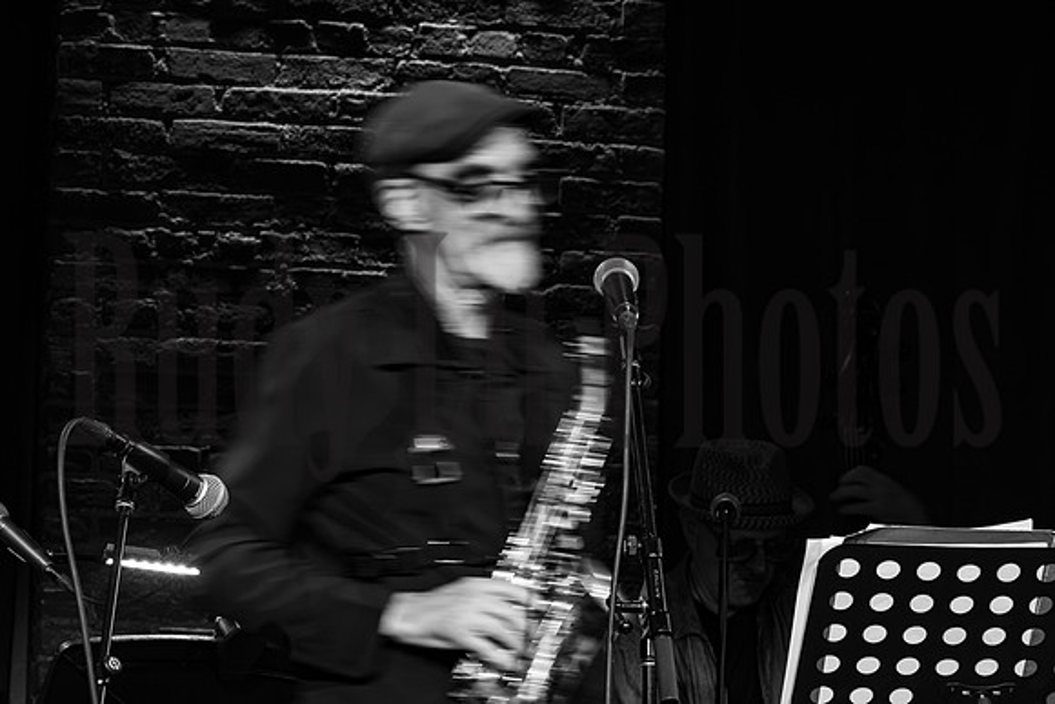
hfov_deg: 12.4
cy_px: 352
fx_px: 4836
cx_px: 528
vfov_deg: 8.3
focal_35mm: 165
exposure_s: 1/13
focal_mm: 165
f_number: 16
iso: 5000
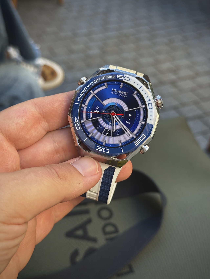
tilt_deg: -35.6
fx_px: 388
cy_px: 140
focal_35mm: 48
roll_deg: +1.4
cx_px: 105
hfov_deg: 30.3
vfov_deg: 39.7
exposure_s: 1/178
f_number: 1.78
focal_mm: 6.76
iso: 50
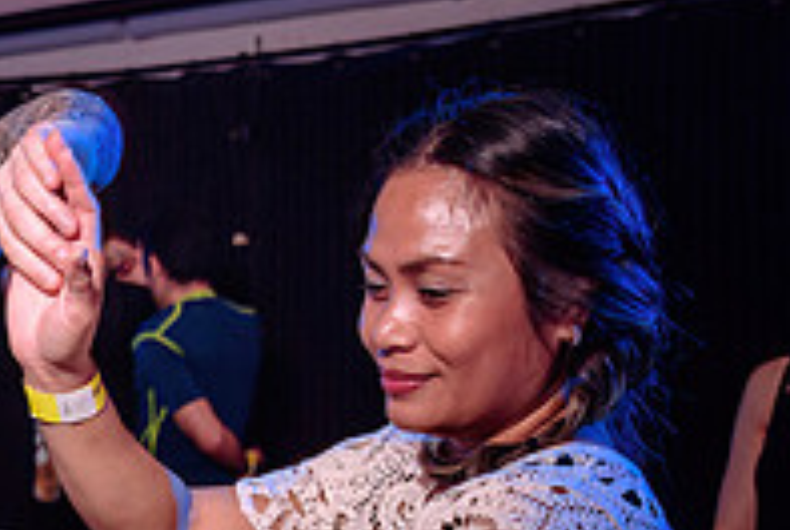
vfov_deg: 14.4
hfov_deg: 21.3
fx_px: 2066
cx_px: 128
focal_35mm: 94
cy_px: 540
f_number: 3.2
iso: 800
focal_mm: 32
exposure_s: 1/60
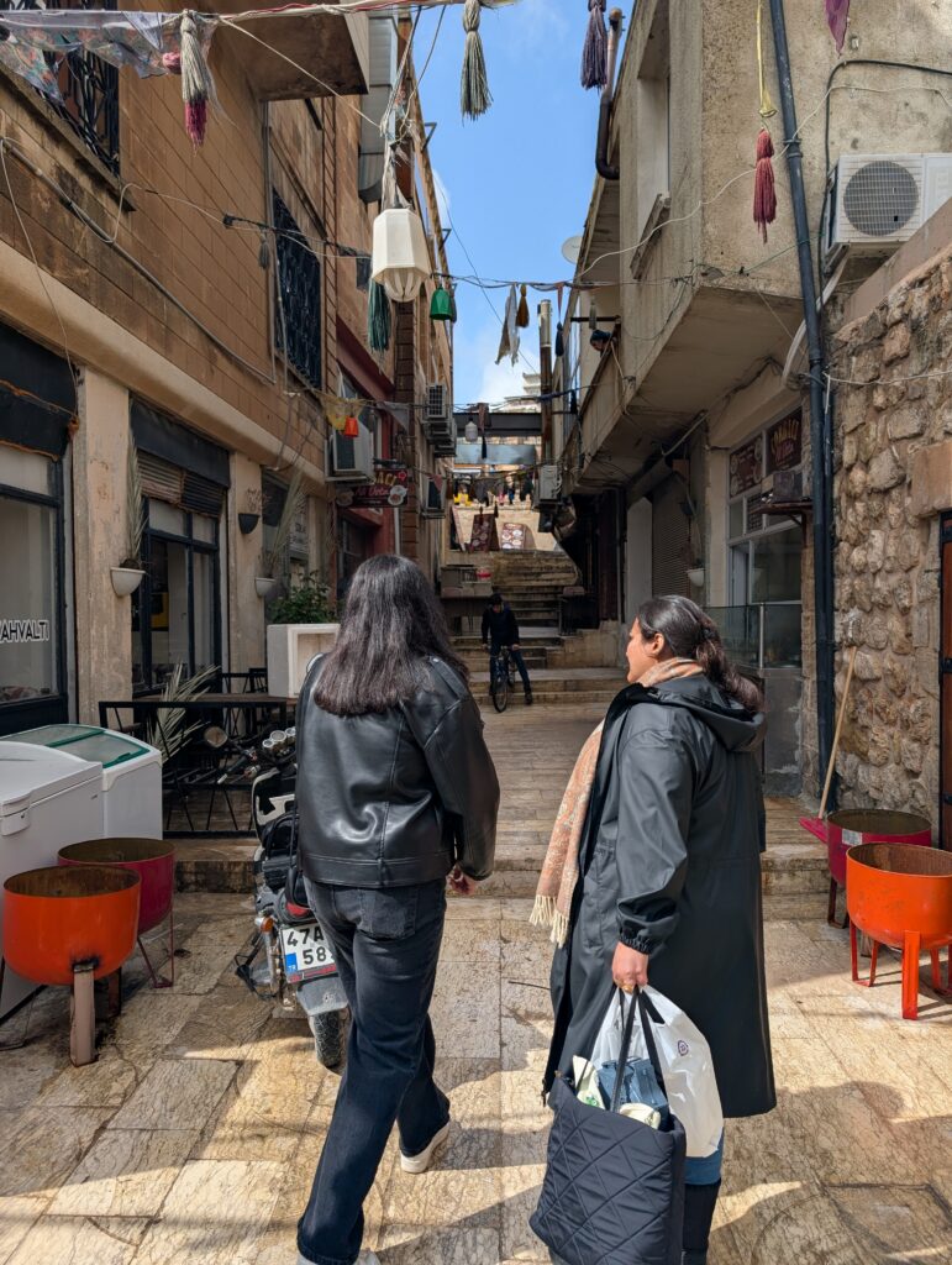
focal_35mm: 24
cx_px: 476
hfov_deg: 56.9
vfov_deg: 71.5
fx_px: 878
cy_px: 632
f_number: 1.68
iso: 22
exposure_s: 1/827
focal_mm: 6.9
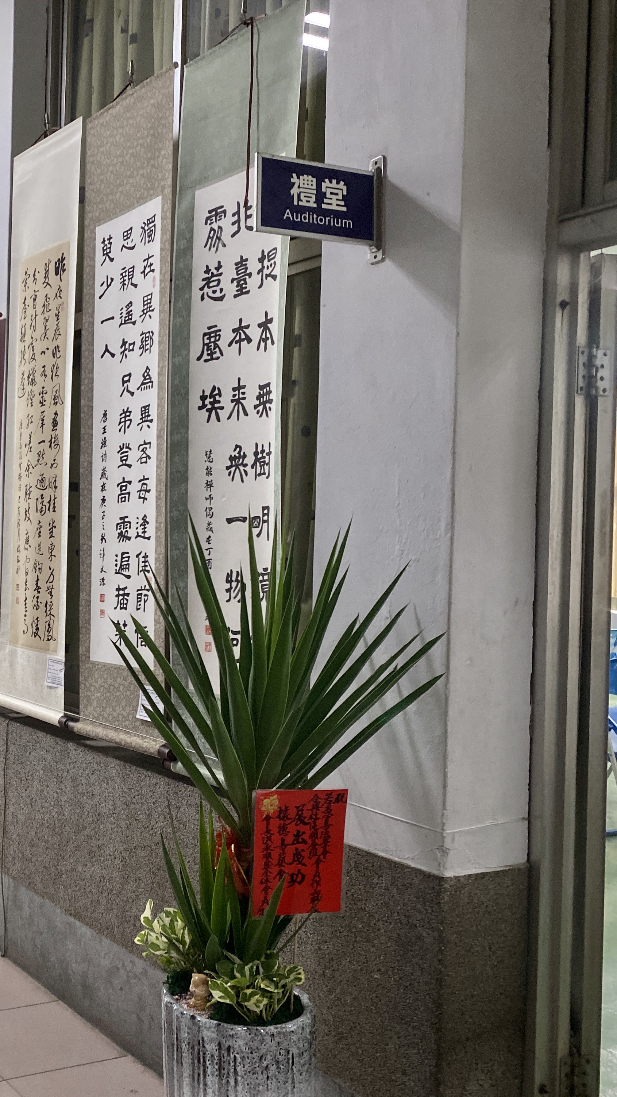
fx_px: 1105
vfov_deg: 52.8
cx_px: -39
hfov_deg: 28.7
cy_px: 550
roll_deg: -2.5
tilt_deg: +1.9
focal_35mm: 38
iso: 200
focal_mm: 4.25
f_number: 1.8
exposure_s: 1/60
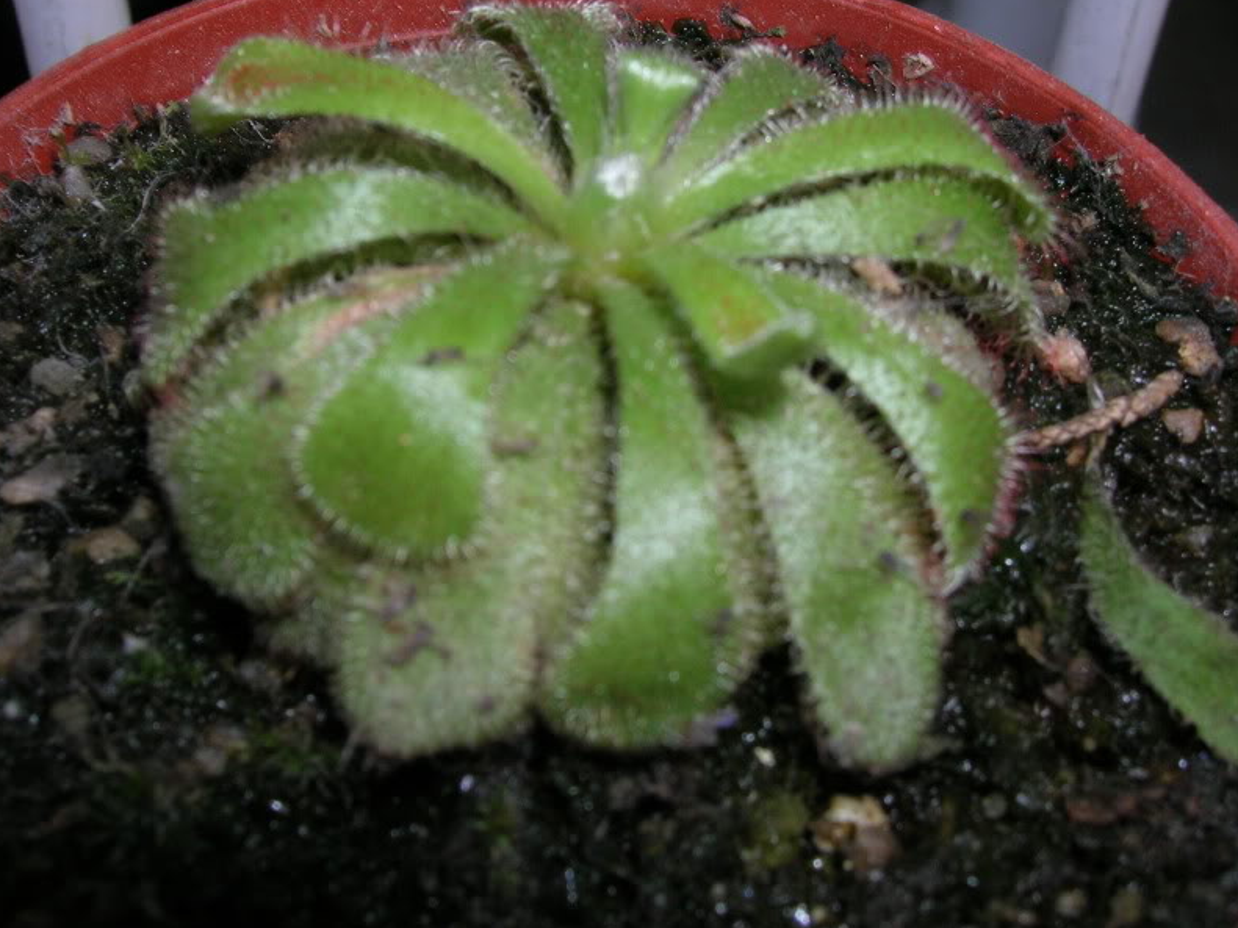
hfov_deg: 43.0
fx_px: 1573
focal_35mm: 44
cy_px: 396
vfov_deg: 32.8
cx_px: 617
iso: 50
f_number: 4.9
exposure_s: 1/60.1
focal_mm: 5.7
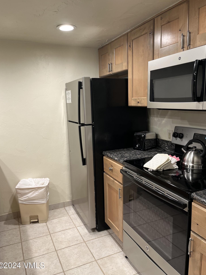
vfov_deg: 65.3
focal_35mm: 27
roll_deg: +2.2
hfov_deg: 51.3
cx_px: 104
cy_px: 136
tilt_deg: -10.0
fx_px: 214
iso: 64
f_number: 1.6
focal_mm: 5.1
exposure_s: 1/60
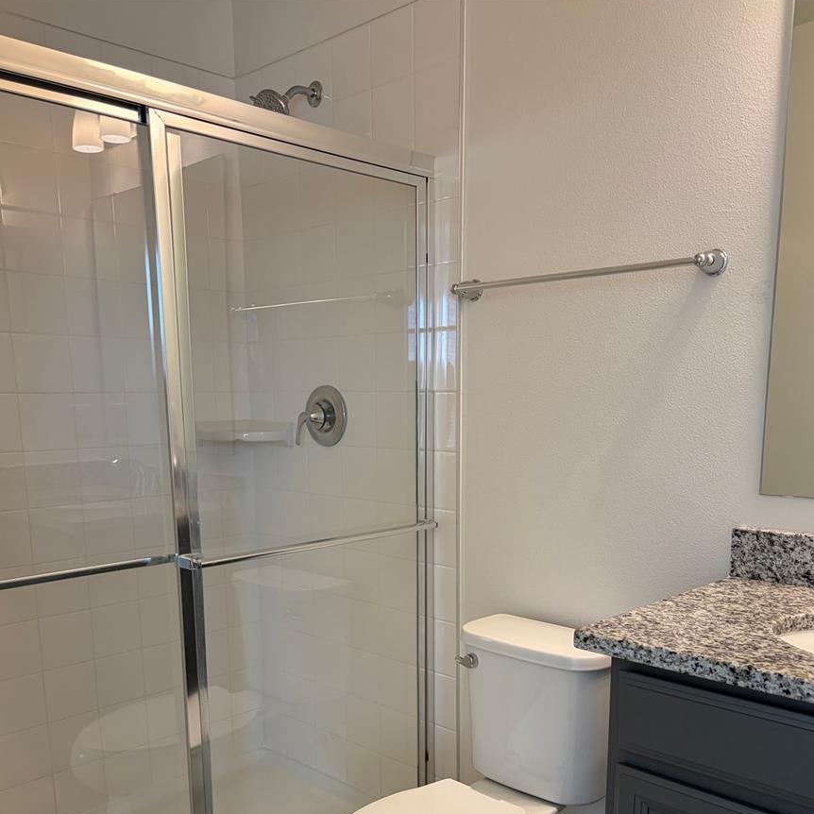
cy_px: 561
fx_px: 851
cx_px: 410
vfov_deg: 49.9
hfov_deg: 51.1
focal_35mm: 32
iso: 125
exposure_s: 1/203
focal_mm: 5.96
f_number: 1.6
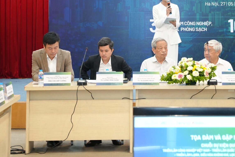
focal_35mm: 128
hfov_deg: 16.0
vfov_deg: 10.6
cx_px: 161
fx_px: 833
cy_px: -15
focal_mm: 56.7
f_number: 3.2
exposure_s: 1/125
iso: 1600
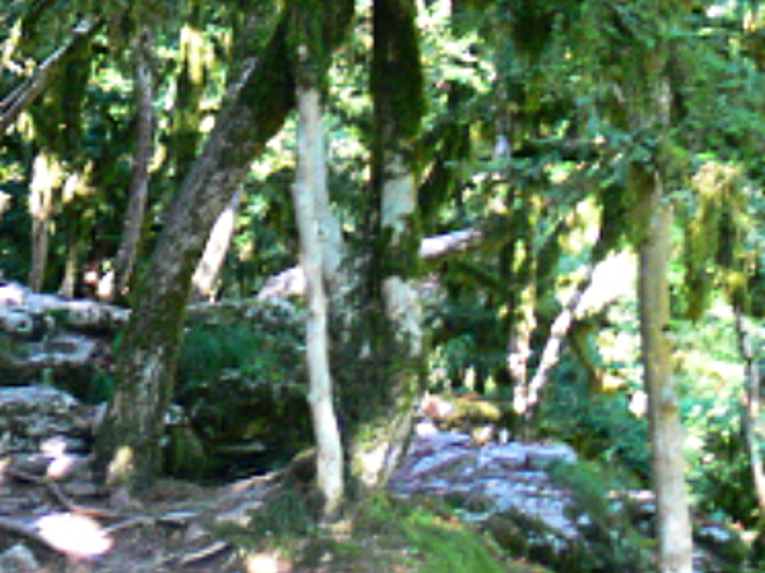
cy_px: -87
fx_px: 2077
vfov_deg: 15.2
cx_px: -103
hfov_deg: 19.8
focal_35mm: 94
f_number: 2.8
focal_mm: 7.4
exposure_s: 1/30
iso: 160
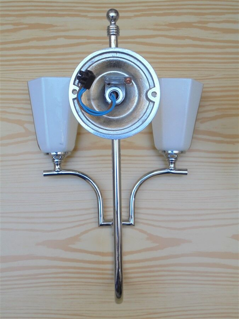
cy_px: 160
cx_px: 120
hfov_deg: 33.6
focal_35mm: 43
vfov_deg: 43.9
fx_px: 396
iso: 160
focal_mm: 7.8
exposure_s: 1/30
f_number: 4.5
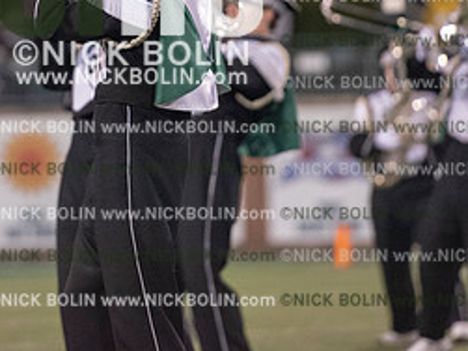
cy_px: -3
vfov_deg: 3.3
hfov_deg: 4.5
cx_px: 131
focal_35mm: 445
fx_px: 6013
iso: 5000
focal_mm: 200
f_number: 3.2
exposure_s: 1/1250
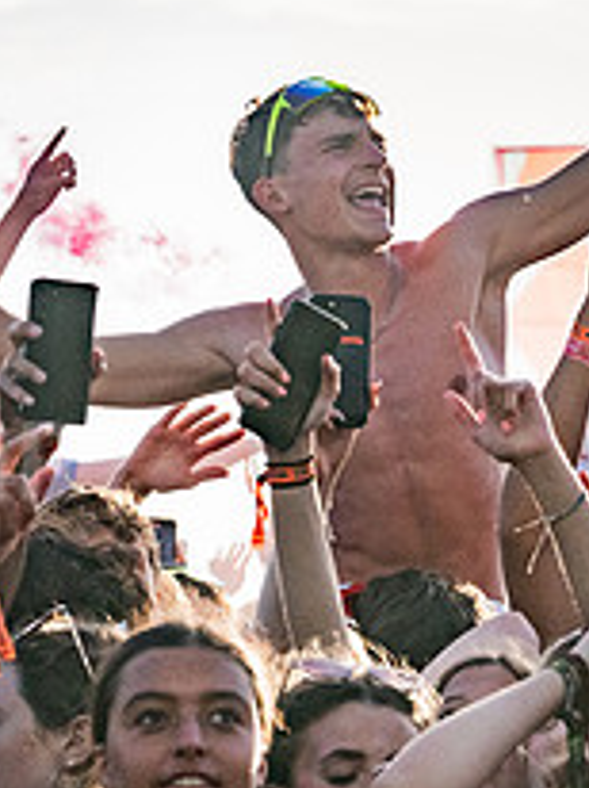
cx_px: 356
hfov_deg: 5.2
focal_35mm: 288
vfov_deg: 6.9
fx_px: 6547
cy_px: 205
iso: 320
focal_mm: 90
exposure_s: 1/4000
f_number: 5.6
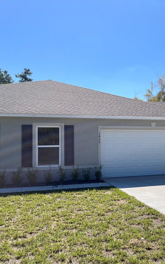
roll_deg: +1.0
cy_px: 131
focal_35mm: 37
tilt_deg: +5.9
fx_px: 266
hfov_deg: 33.0
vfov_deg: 52.7
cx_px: 143
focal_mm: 5.1
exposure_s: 1/2268
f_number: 1.6
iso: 50
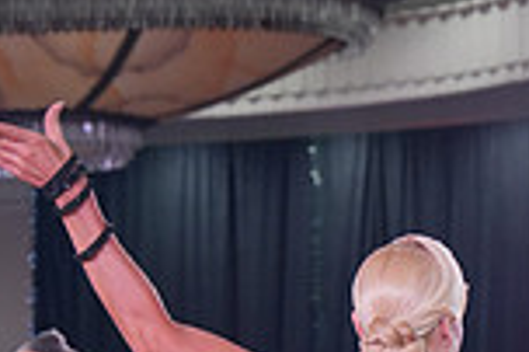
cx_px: 524
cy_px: 753
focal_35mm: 267
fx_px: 3919
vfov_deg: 5.0
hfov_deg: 7.7
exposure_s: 1/400
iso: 1250
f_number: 4
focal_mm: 70
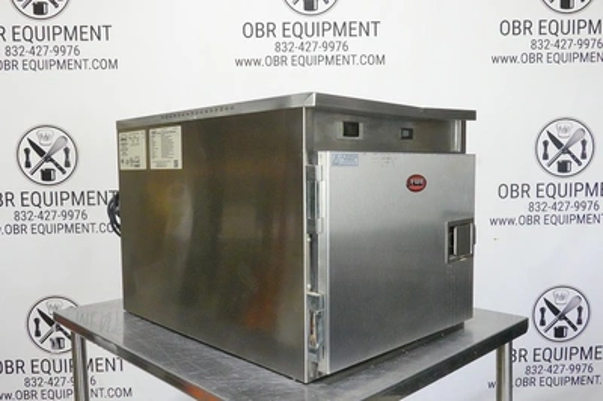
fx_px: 536
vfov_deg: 41.0
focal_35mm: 32
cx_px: 302
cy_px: 200
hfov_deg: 58.8
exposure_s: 1/40
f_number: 10
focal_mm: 12.01
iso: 3200
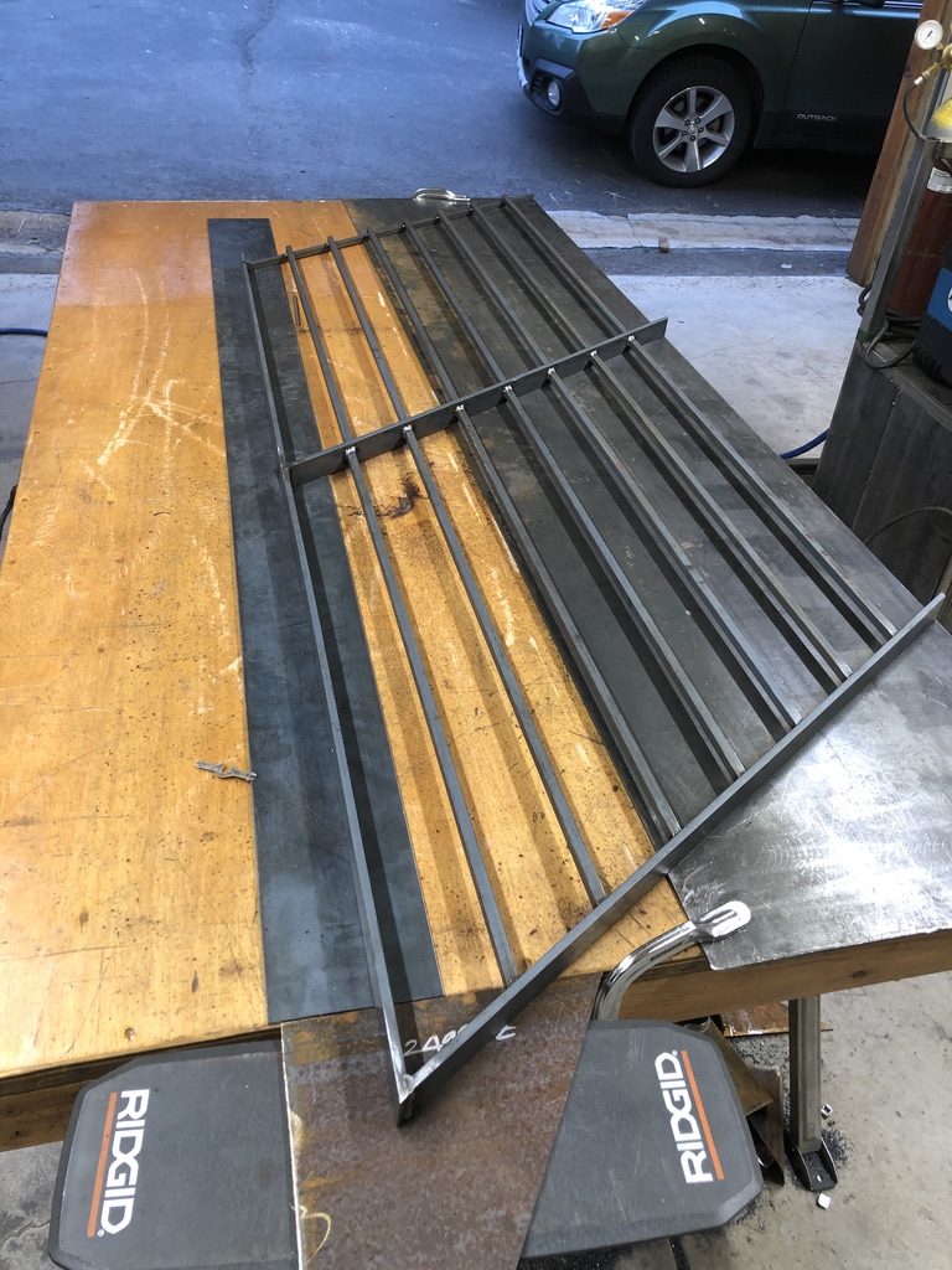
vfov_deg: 63.4
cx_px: 476
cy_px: 635
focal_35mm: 28
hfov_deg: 49.7
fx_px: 1027
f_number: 1.8
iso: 40
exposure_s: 1/24
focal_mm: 4
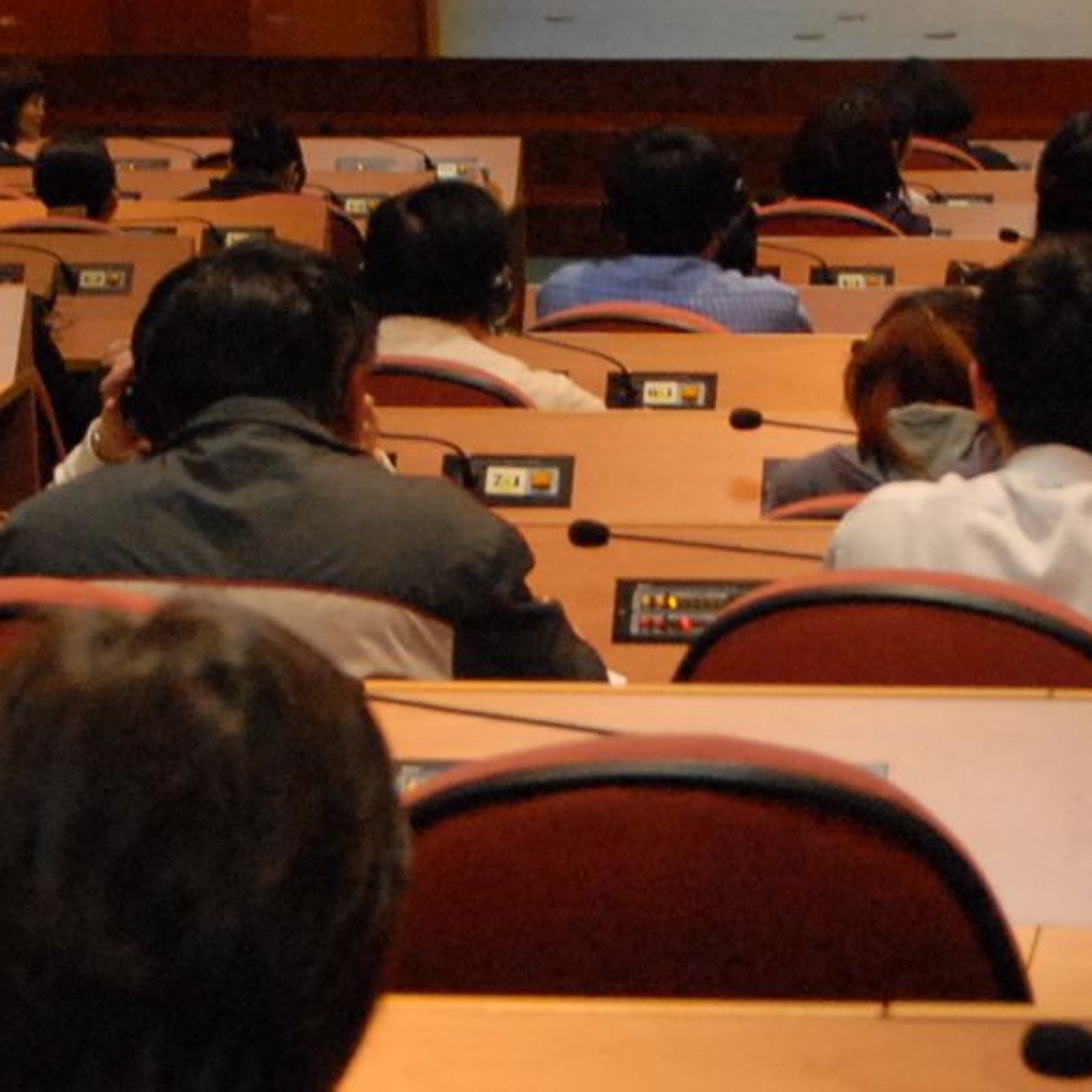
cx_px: 673
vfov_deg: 11.5
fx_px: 5425
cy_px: 434
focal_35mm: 152
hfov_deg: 11.5
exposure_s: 1/30
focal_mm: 24
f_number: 3.8
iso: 1000
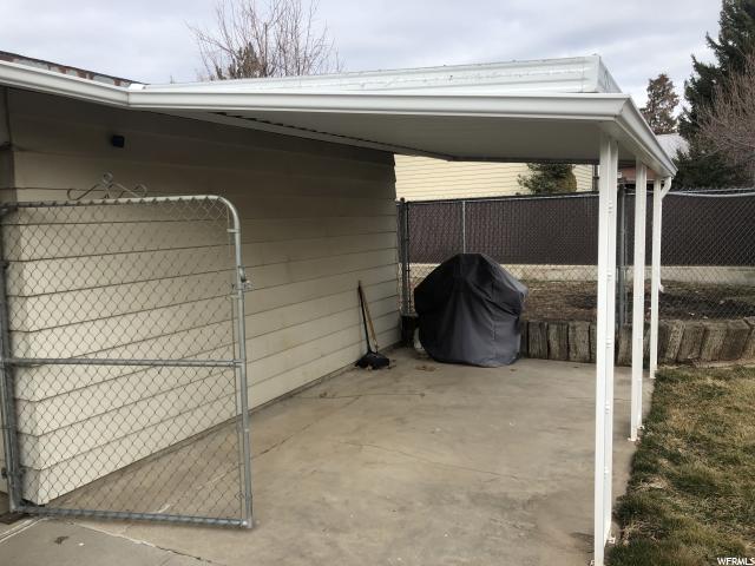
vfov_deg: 49.7
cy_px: 283
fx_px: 611
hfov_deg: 63.4
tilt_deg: -4.8
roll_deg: +2.4
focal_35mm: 28
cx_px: 378
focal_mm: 4
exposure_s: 1/838
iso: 20
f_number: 1.8
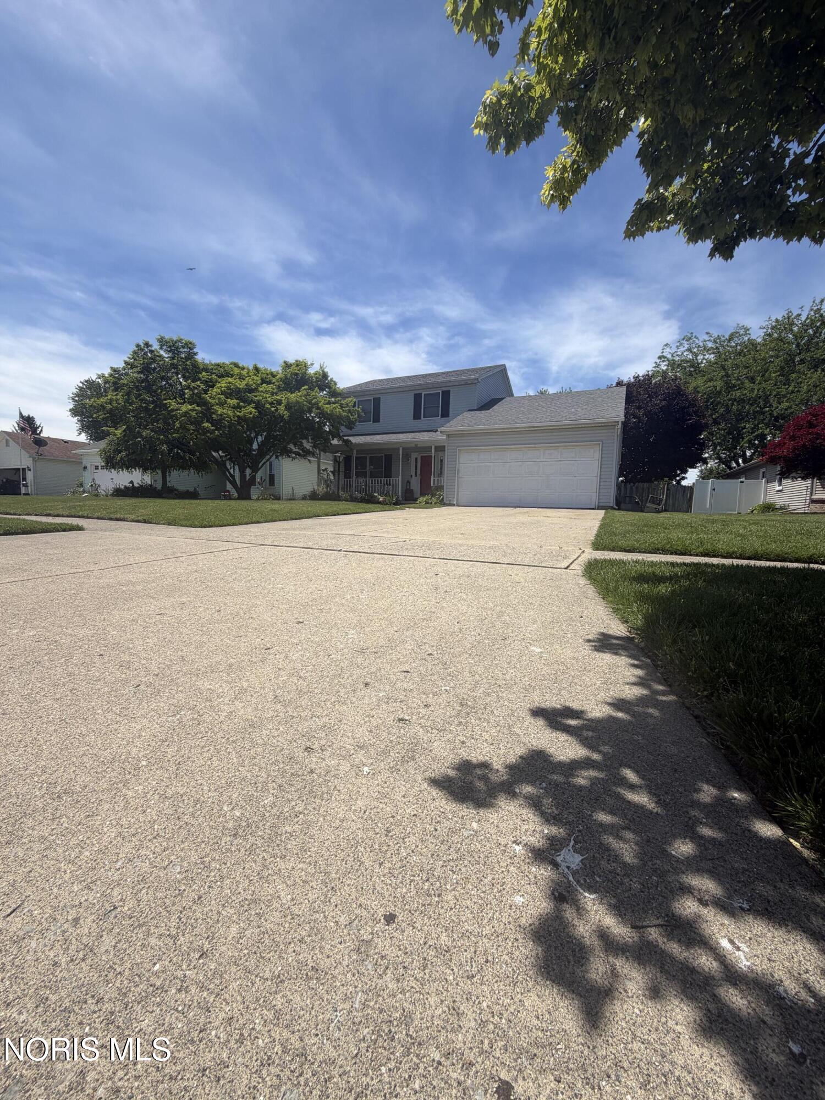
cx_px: 412
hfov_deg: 85.7
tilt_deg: -4.0
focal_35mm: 14
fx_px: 445
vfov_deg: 102.1
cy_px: 550
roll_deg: -1.2
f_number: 2.2
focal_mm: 2.22
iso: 20
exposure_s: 1/1167
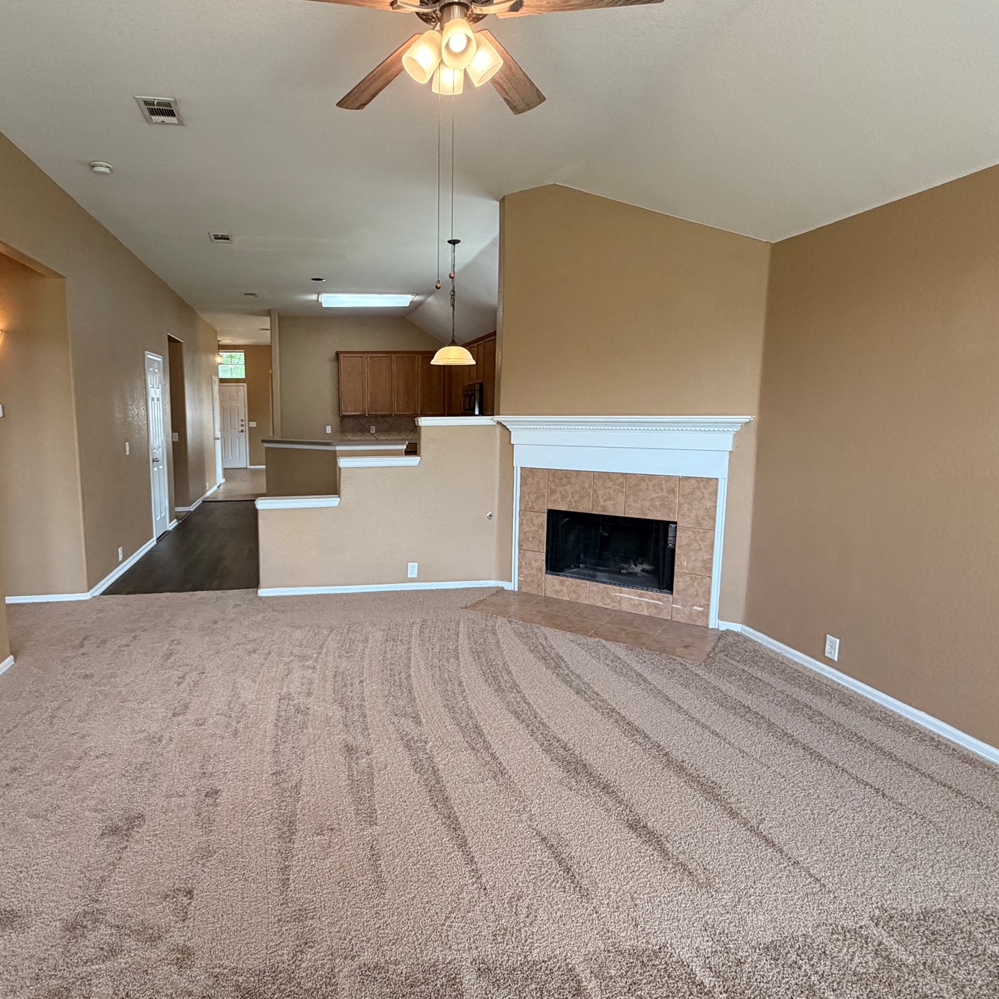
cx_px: 381
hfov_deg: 76.5
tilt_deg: -7.1
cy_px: 485
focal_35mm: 19
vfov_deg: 77.7
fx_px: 620
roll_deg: +1.3
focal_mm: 2.22
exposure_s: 1/120
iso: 200
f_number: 2.2
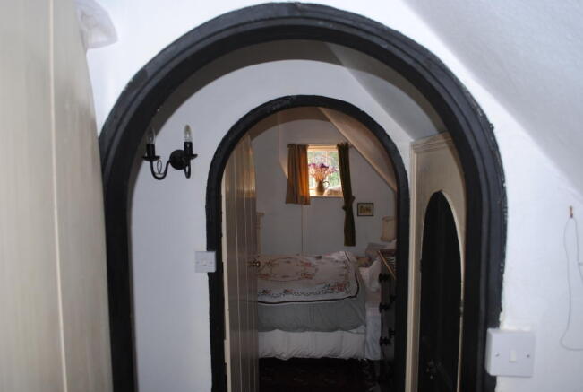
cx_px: 292
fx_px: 438
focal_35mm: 27
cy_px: 196
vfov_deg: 48.1
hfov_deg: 67.3
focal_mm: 18
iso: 200
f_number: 3.5
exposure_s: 1/60
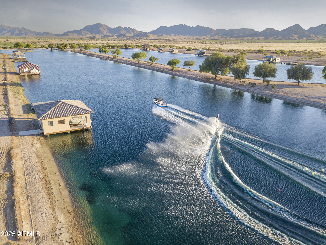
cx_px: 163
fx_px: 245
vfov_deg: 53.0
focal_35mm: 26
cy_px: 122
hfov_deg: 67.3
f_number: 2.2
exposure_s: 1/300
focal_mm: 4.73
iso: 100
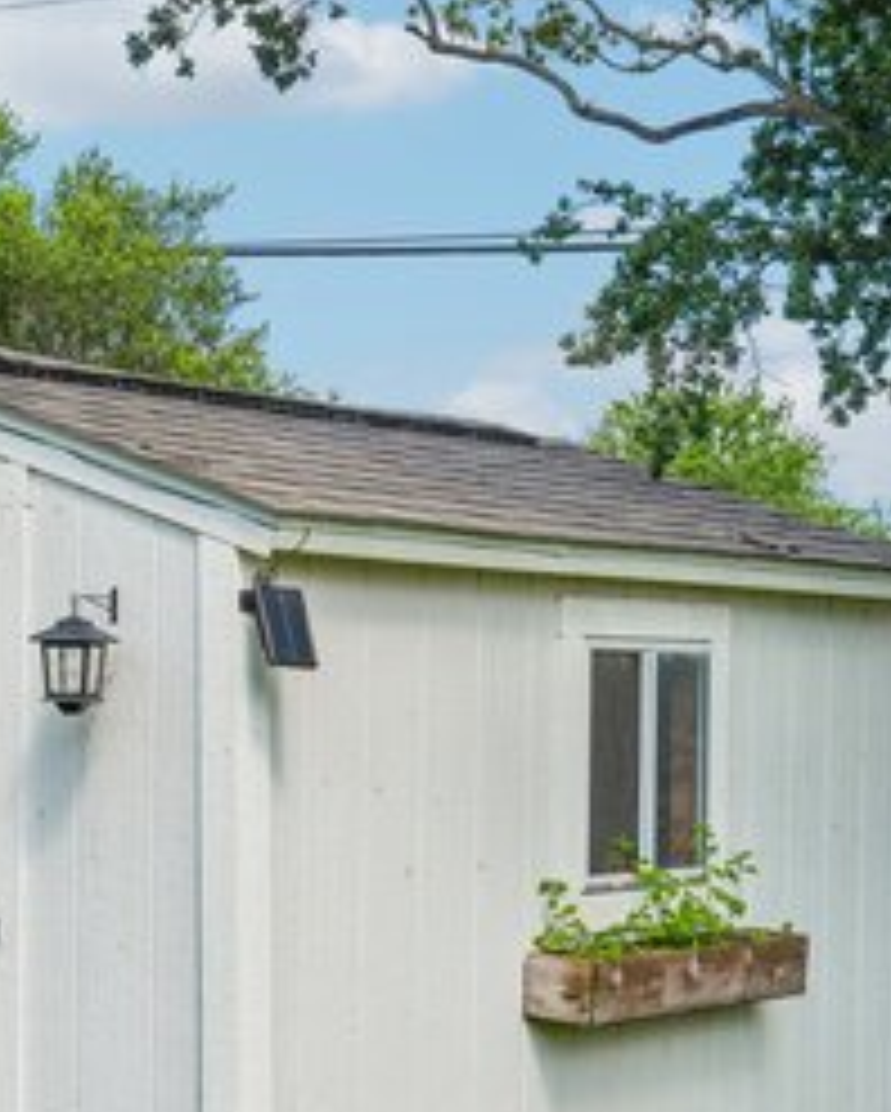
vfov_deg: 22.3
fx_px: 2798
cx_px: 117
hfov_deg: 17.9
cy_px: 777
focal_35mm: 85
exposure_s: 1/350
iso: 200
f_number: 8
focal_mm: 35
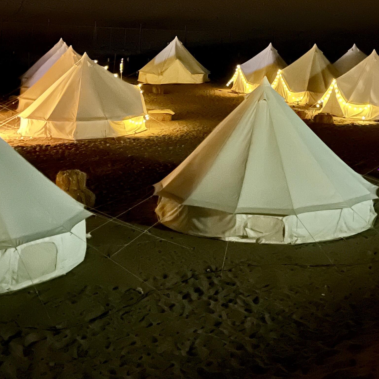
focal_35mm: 60
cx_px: 250
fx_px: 743
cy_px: -17
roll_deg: +0.9
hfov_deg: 28.4
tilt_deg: +1.6
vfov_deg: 26.7
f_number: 1.5
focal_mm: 5.7
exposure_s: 1/2
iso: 5000
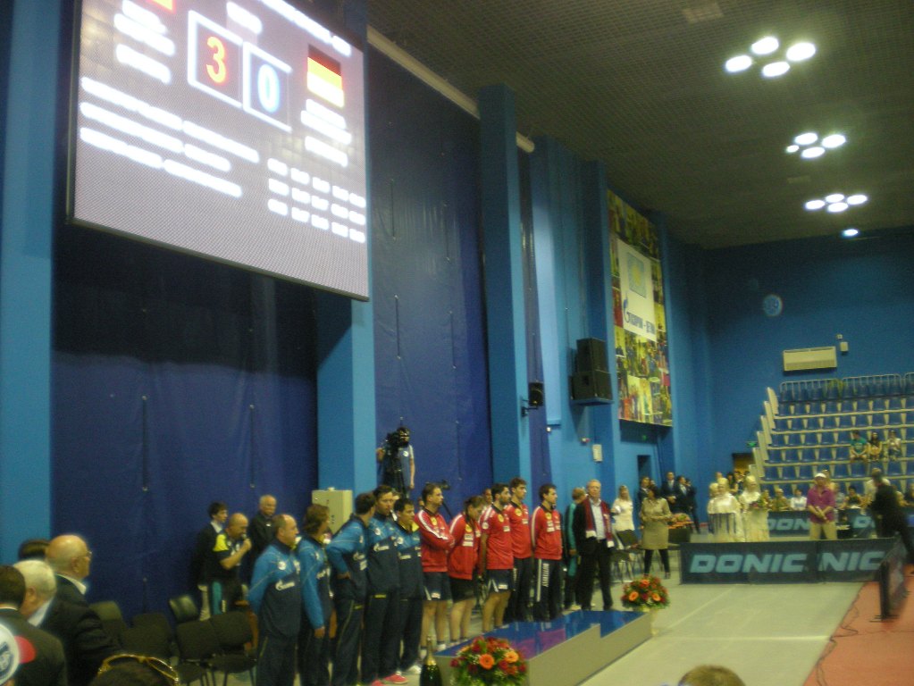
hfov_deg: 49.0
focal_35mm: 38
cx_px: 457
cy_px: 343
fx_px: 1004
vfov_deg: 37.7
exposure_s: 1/30
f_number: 3.1
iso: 278
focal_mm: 6.3
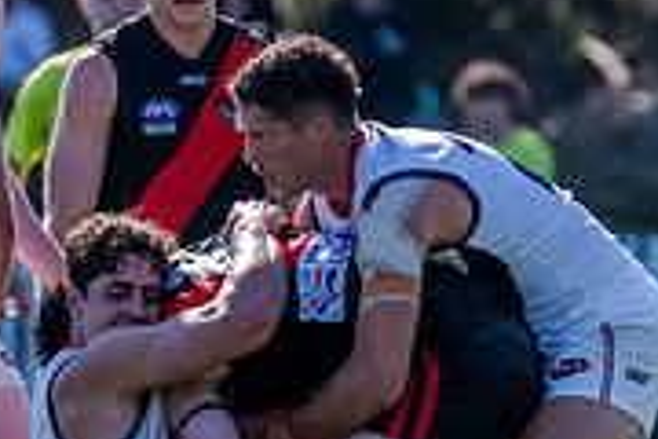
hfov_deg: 1.5
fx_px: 25806
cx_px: 116
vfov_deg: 1.0
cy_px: 368
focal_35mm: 1412
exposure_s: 1/1600
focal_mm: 380
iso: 800
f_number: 7.1
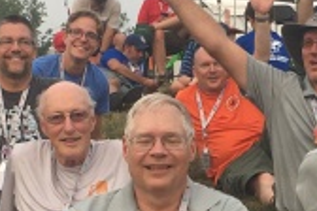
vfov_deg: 9.5
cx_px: 213
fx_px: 1268
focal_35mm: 144
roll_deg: -0.2
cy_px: 217
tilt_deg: -3.6
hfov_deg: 14.2
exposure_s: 1/342
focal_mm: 4.15
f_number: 2.2
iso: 25
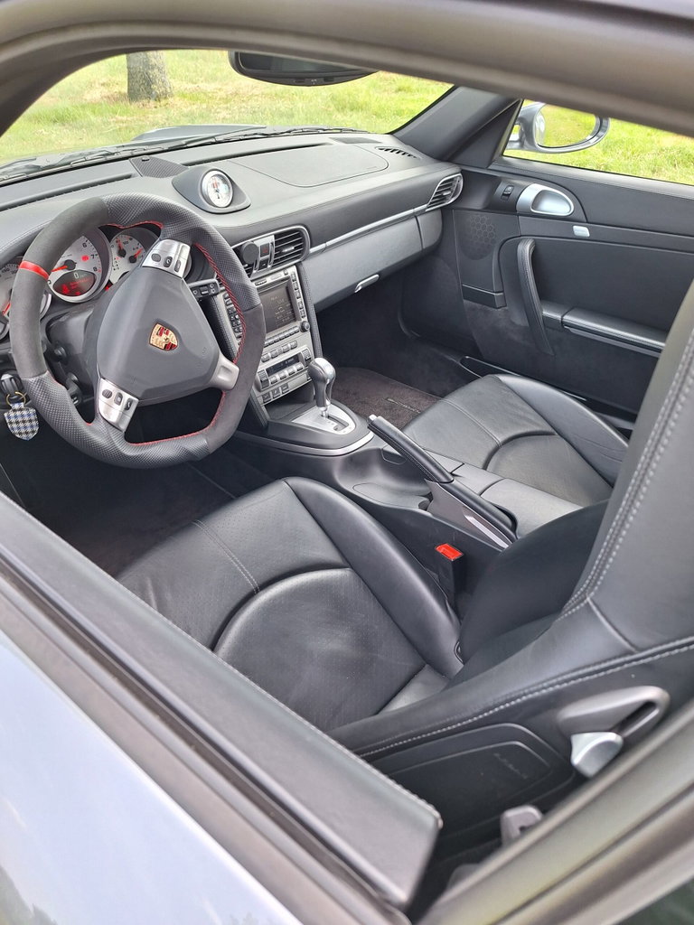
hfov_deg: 58.9
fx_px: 615
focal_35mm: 23
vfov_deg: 73.9
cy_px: 462
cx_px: 347
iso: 40
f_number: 1.8
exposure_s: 1/141
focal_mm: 5.54
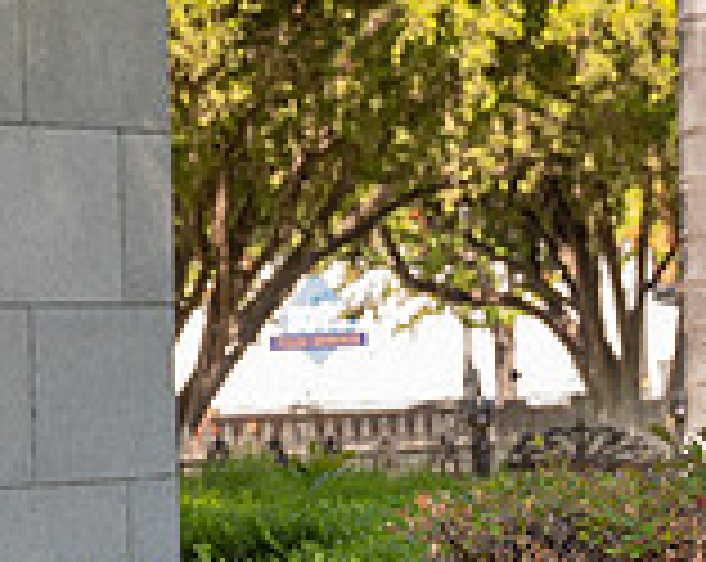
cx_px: -379
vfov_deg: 6.5
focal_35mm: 233
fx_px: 4859
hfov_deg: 8.1
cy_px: 940
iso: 64
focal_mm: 34.4
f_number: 4.5
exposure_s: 1/125
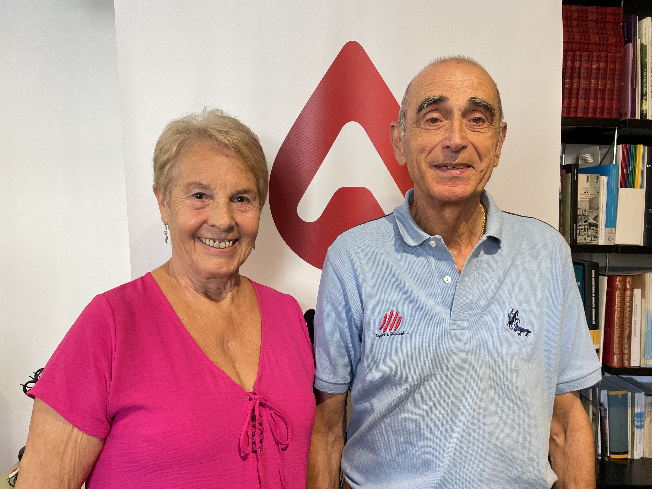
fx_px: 490
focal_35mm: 26
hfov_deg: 67.3
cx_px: 326
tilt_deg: -4.4
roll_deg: -1.3
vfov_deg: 53.1
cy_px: 244
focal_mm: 4.2
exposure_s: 1/50
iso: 80
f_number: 1.6
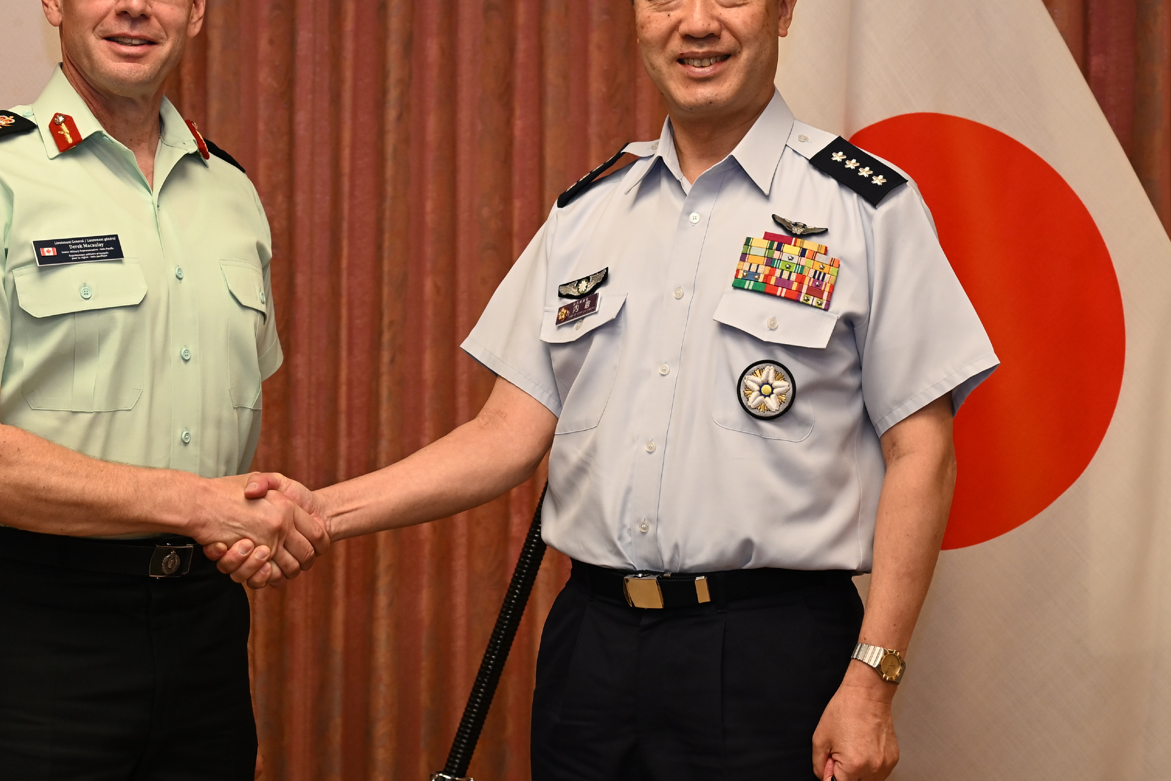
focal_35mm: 84
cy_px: 278
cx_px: 417
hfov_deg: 24.1
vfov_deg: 16.2
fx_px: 2732
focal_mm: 63
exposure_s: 1/200
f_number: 4
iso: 1000
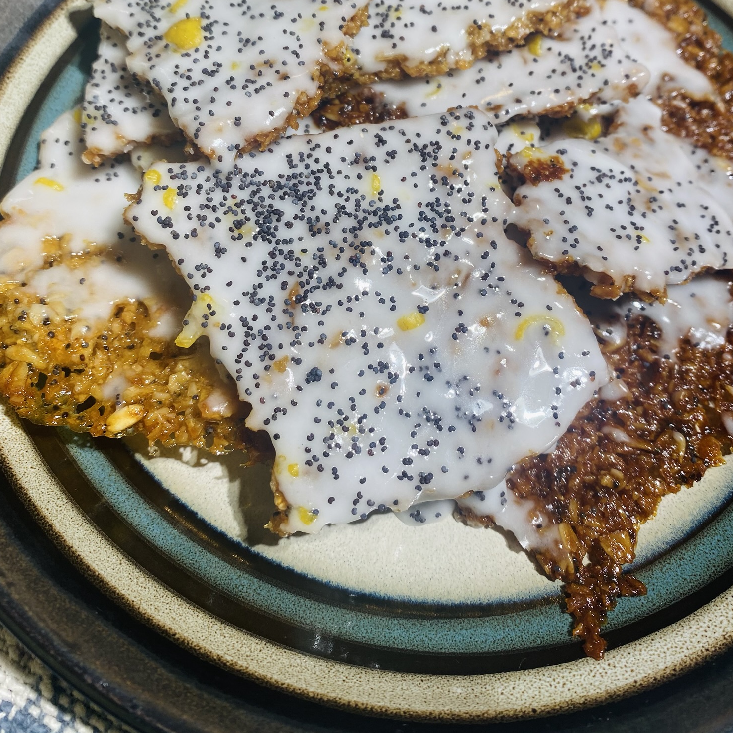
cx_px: 369
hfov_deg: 54.0
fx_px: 719
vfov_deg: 52.9
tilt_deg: -59.7
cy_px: 241
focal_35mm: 30
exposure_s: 1/222
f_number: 1.8
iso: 32
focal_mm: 4.25
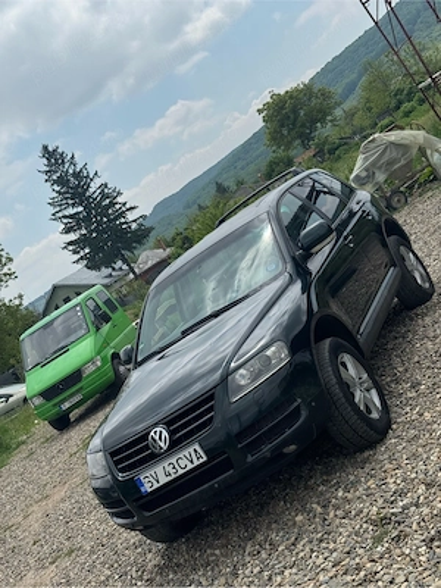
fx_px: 815
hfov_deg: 30.3
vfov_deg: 39.7
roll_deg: +34.5
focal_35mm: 48
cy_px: 294
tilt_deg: -5.4
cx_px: 220
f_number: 1.78
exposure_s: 1/7092
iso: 64
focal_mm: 6.76
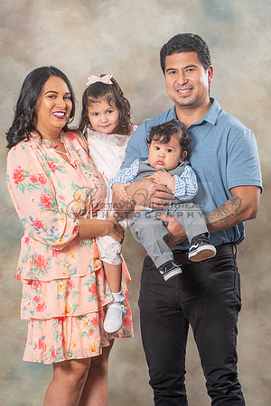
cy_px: 200
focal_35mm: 167
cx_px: 149
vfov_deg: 12.3
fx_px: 1890
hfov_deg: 8.2
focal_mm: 105
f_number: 5.6
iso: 200
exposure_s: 1/125
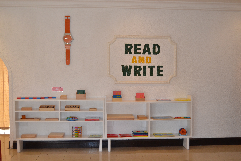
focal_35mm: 46
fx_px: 311
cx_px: 120
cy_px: 80
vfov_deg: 28.9
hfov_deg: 42.3
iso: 720
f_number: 4.5
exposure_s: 1/60
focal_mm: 31
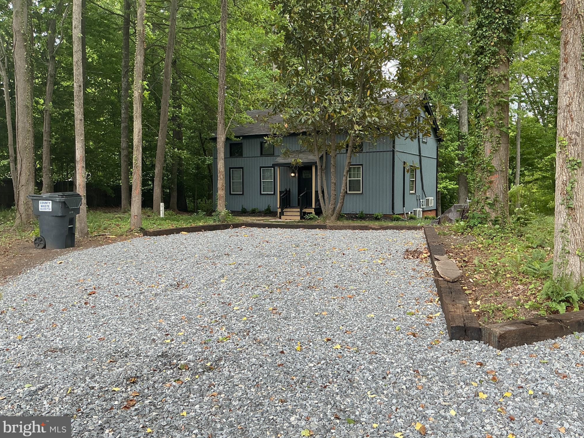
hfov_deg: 60.0
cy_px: 214
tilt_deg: -2.6
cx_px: 299
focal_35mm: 30
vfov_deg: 46.8
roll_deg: +0.1
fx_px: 506
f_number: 1.8
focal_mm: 3
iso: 20
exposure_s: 1/162
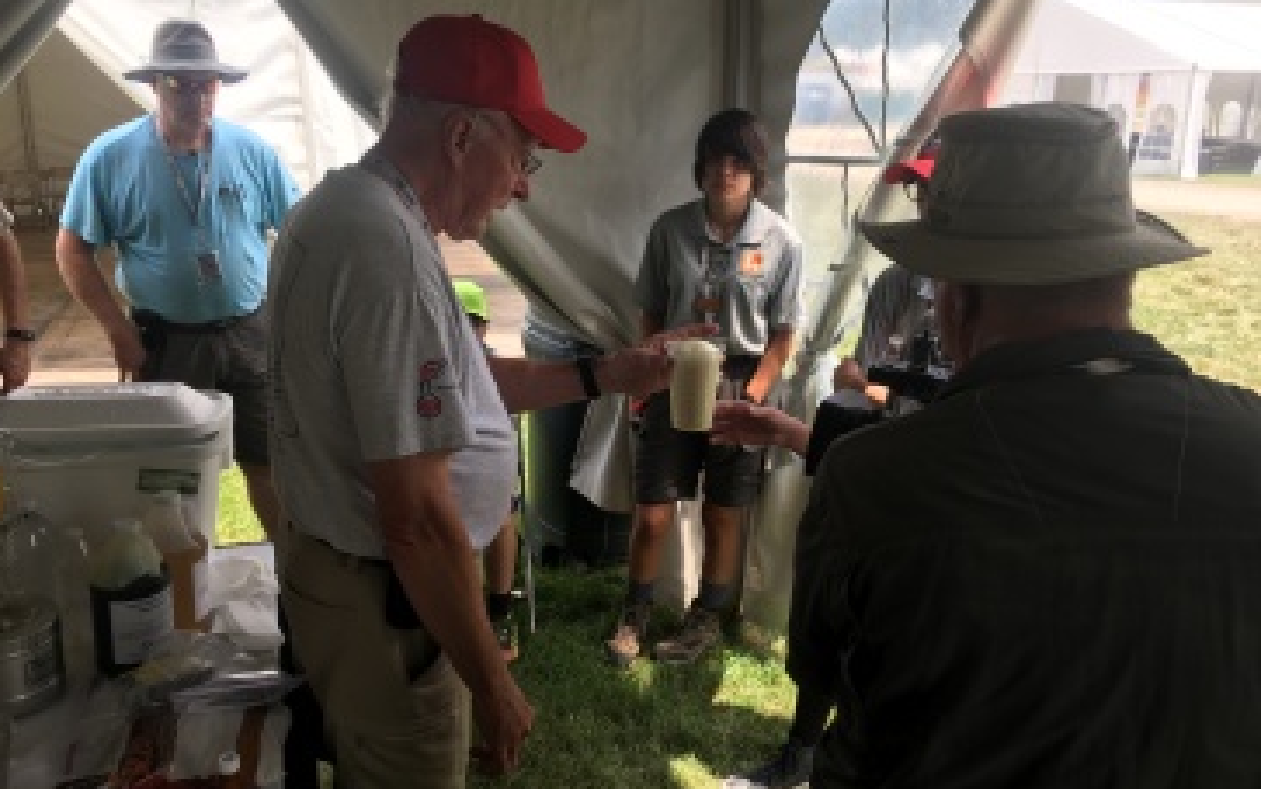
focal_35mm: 31
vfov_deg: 40.6
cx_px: 632
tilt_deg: -19.0
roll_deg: -1.5
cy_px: 386
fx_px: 1066
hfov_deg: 61.2
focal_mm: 4.15
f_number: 2.2
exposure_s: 1/366
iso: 25
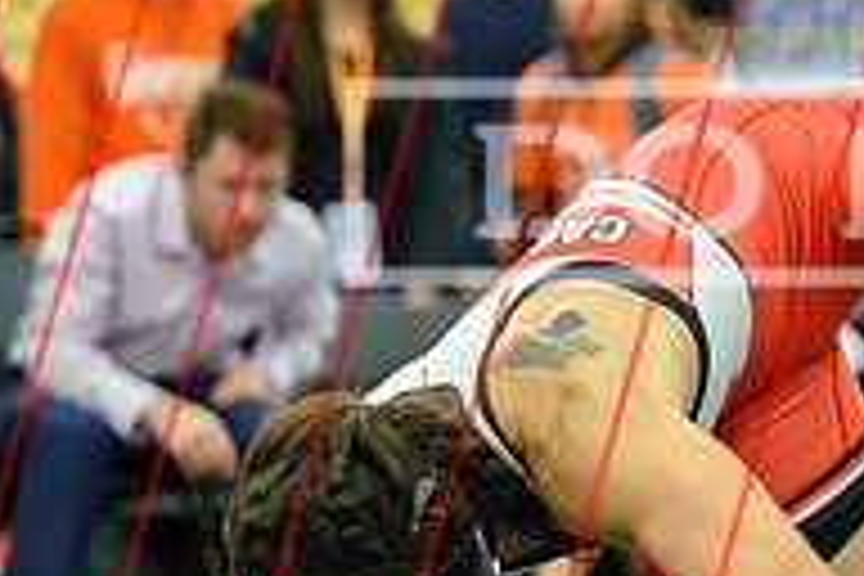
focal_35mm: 337
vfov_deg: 4.1
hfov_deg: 6.1
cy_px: 264
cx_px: 1265
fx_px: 8087
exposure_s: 1/800
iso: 4000
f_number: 2.8
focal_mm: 104
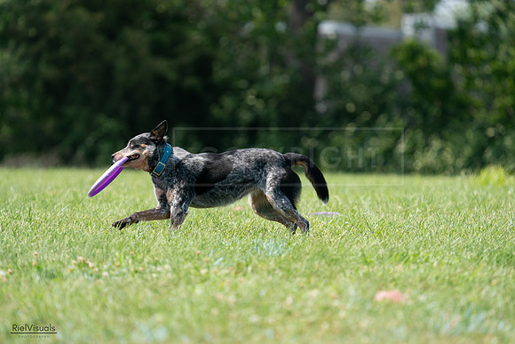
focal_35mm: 385
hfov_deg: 5.4
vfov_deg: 3.6
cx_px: 258
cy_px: 172
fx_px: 5509
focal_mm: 385
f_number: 6.3
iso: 1600
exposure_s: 1/4000
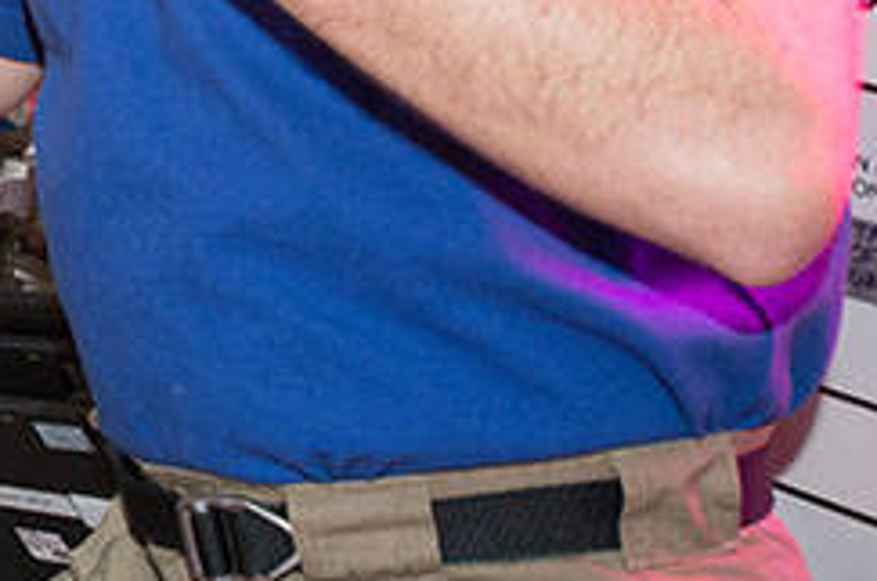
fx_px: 1799
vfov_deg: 17.2
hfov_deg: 23.2
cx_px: -361
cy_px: -184
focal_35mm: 74
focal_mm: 25
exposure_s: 1/60
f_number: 10
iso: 4000
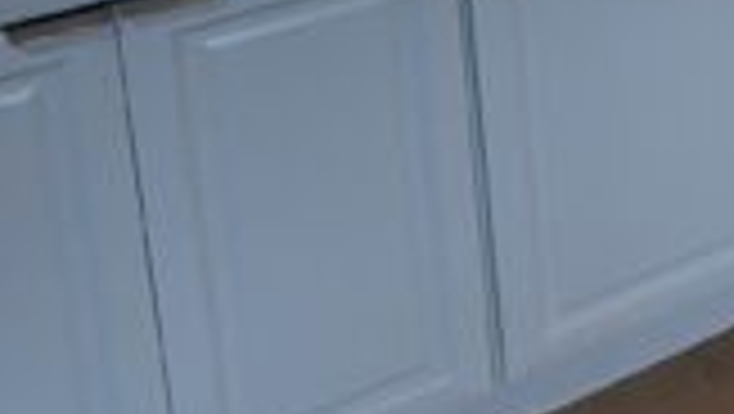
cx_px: 1252
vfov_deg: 12.8
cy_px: -428
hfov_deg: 20.1
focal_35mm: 82
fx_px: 1597
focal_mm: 2.35
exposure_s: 1/120
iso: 174
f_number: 2.2
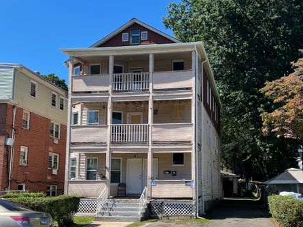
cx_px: 149
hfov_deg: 63.4
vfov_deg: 49.7
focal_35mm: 28
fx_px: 245
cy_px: 122
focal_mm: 5.1
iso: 32
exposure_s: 1/1852
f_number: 1.6
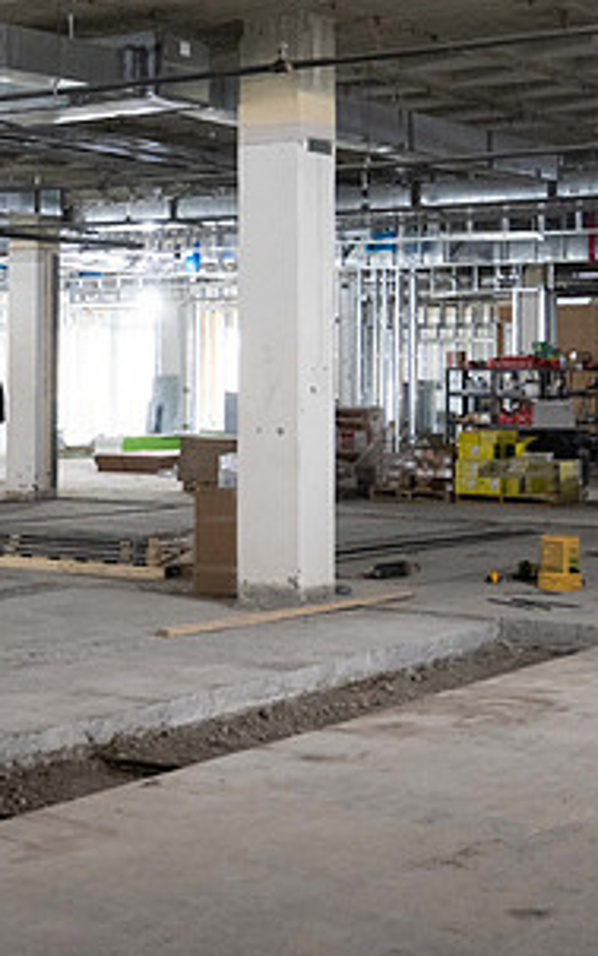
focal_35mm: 73
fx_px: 1902
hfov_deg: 17.2
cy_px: 369
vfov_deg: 28.1
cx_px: -77
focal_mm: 37
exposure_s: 1/250
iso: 3200
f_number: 4
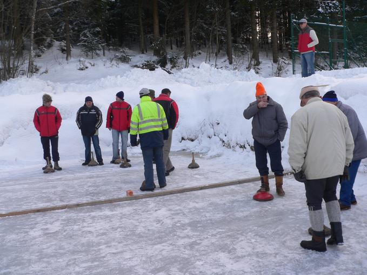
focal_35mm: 36
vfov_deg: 39.6
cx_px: 184
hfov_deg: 51.4
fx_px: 382
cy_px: 138
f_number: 4
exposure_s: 1/160
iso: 80
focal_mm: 6
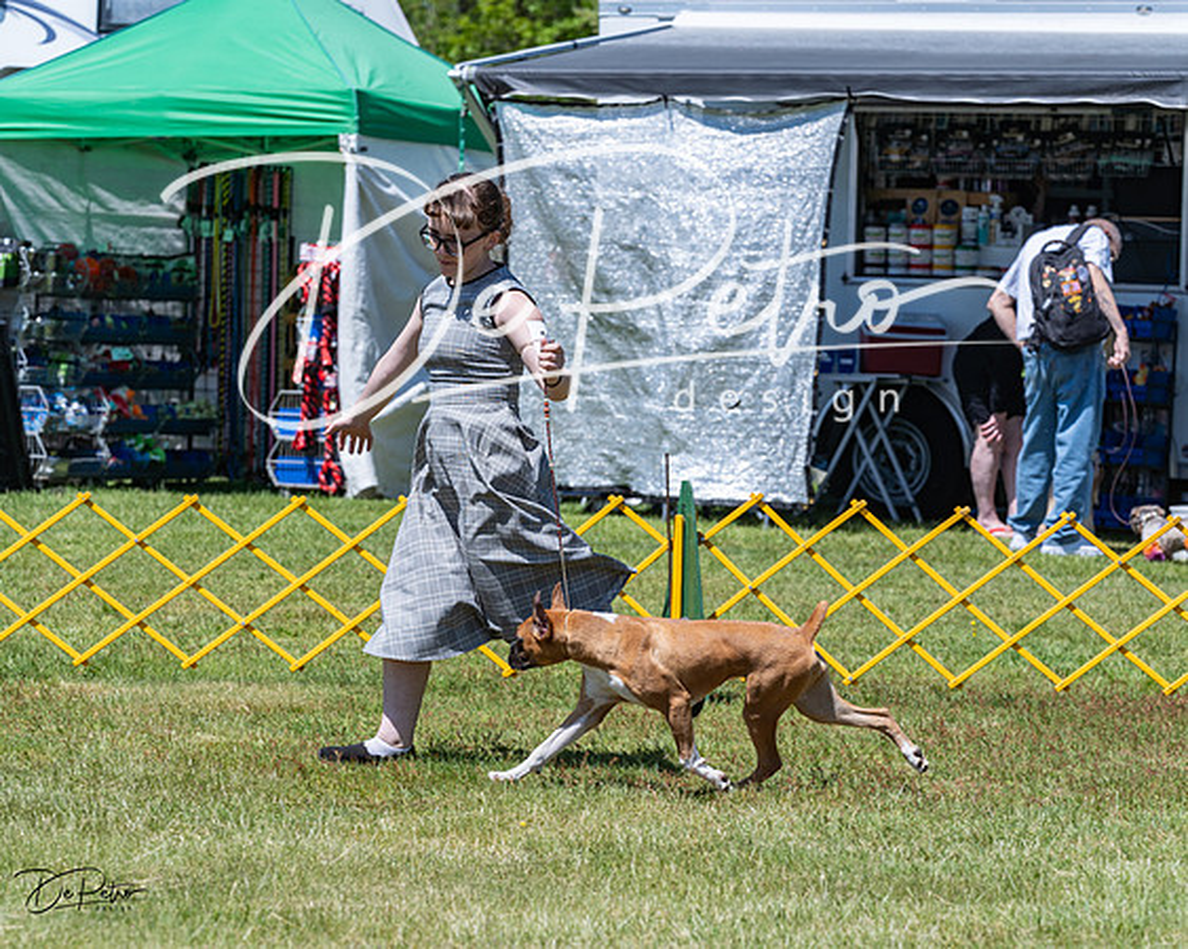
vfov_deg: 10.5
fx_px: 5185
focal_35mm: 148
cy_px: 474
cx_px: 594
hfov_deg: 13.1
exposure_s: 1/640
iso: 160
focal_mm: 131
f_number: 6.3
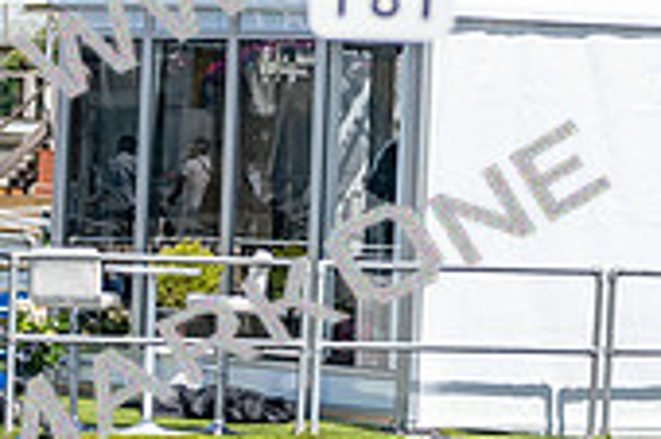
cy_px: 111
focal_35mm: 406
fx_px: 7447
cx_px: 494
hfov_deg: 5.1
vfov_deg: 3.4
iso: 100
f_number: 5
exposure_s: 1/1600
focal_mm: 119
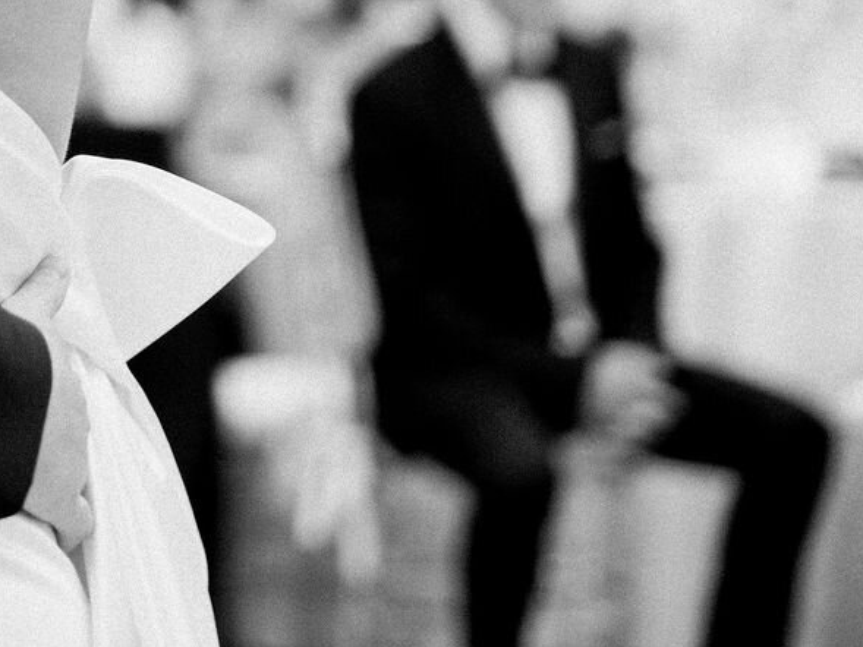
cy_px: -438
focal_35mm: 219
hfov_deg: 8.8
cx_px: -442
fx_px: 5461
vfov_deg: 6.7
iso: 800
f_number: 1.7
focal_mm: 80
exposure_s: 1/125
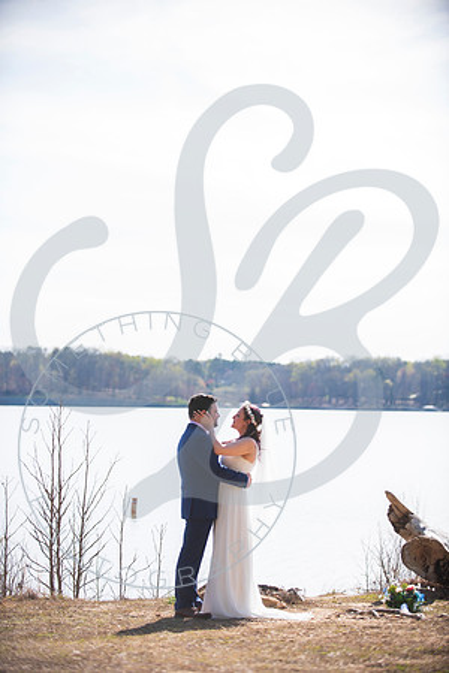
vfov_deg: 21.5
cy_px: 336
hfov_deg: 14.4
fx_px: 1777
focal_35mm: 95
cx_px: 224
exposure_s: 1/800
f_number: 2.8
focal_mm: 95
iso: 100
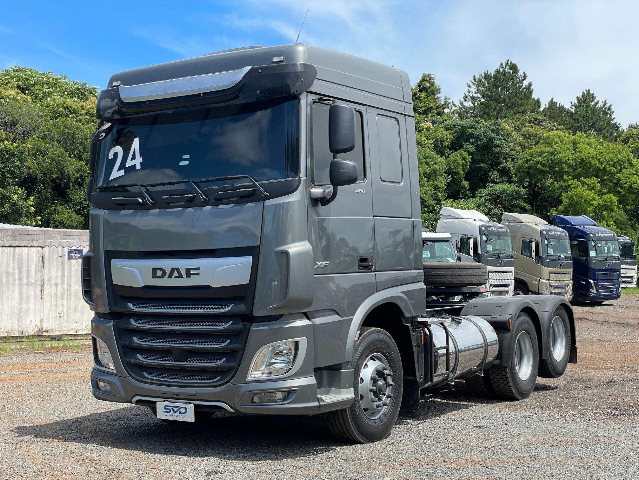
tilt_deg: +3.1
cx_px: 320
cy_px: 240
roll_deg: +0.2
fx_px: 960
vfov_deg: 28.0
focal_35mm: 52
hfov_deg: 36.8
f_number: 2
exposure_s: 1/1261
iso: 25
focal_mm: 6
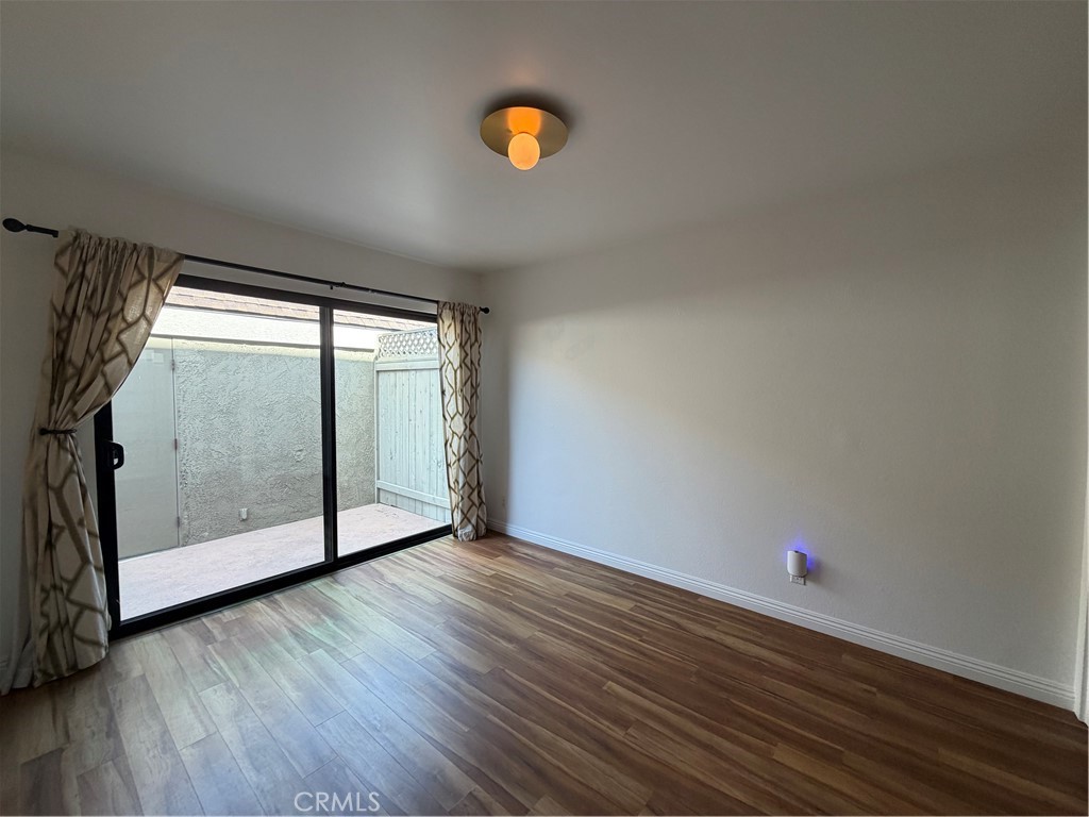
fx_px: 440
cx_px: 544
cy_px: 408
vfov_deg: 85.7
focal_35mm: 14
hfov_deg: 102.1
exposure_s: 1/120
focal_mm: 2.22
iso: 100
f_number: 2.2
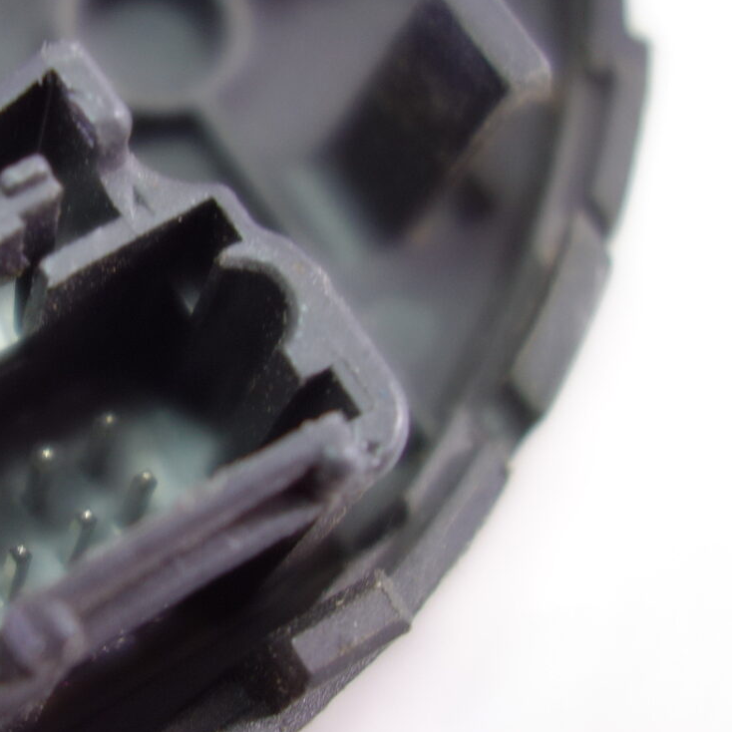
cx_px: 90
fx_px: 1986
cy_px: 296
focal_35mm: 83
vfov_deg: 20.9
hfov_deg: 20.5
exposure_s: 1/50
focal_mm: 10.4
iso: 125
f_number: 1.8
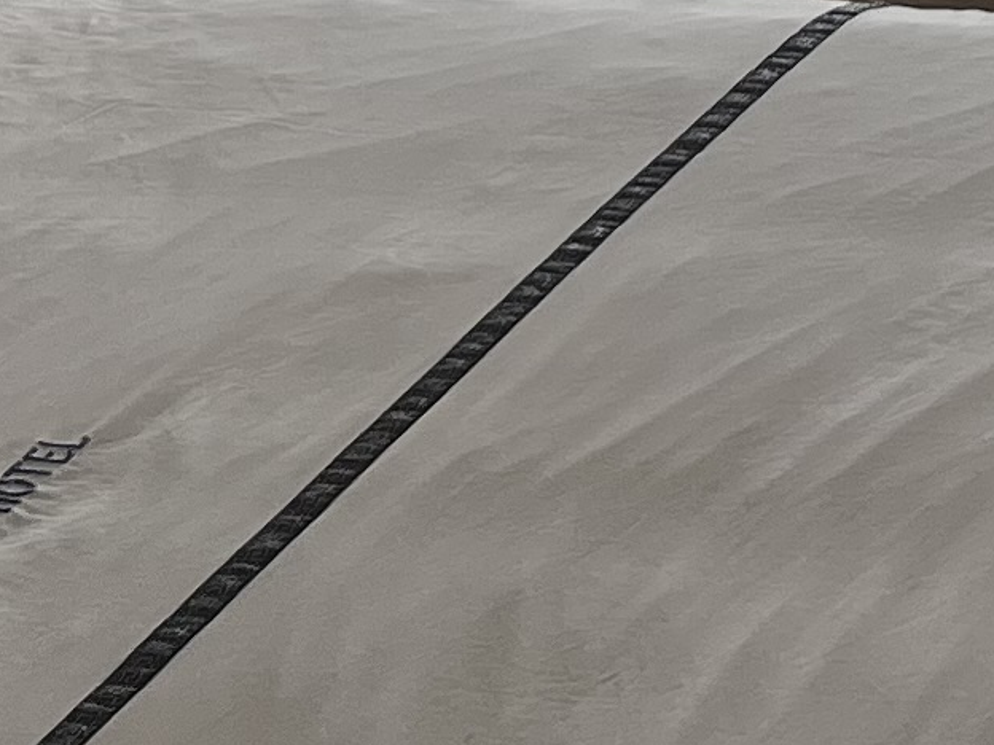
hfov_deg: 10.9
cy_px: -1324
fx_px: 4824
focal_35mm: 168
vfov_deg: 7.9
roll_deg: +0.2
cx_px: 1902
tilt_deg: -6.7
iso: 50
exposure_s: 1/375
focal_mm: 5.7
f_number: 1.5
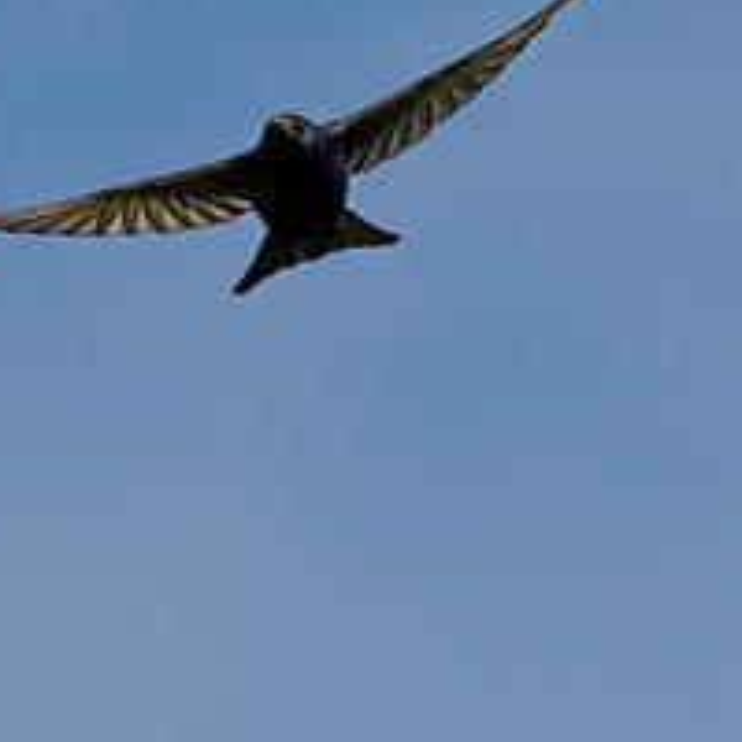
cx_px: 1211
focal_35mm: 1852
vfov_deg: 0.9
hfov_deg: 0.9
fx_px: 44913
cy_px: 570
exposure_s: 1/4000
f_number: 4
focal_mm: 150
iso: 200
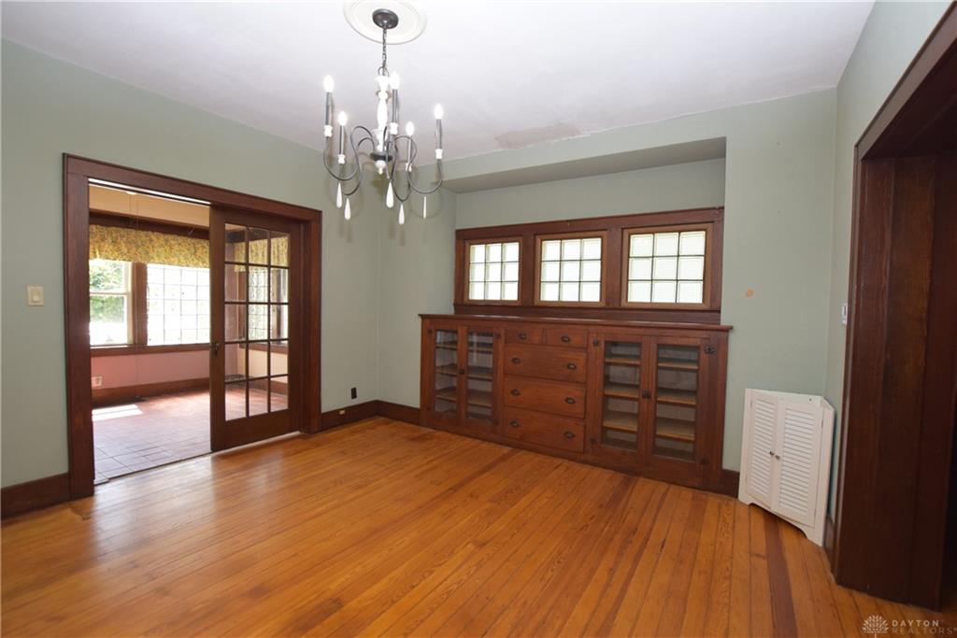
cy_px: 319
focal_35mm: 15
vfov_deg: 77.3
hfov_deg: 100.4
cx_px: 478
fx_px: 399
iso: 800
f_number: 5.6
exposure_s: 1/125
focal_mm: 10
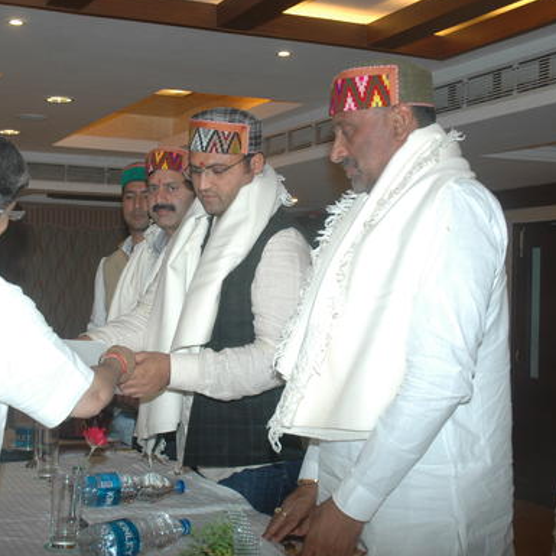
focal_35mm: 54
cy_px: 279
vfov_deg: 31.8
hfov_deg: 31.5
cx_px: 176
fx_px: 975
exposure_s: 1/60
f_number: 4.5
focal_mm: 27
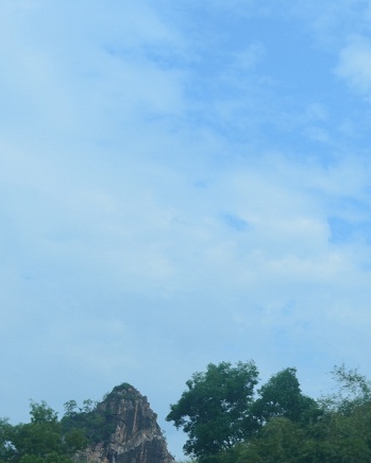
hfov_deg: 14.9
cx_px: 482
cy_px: 319
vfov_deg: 19.3
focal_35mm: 99
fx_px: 1358
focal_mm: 30
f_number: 8
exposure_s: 1/250
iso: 100
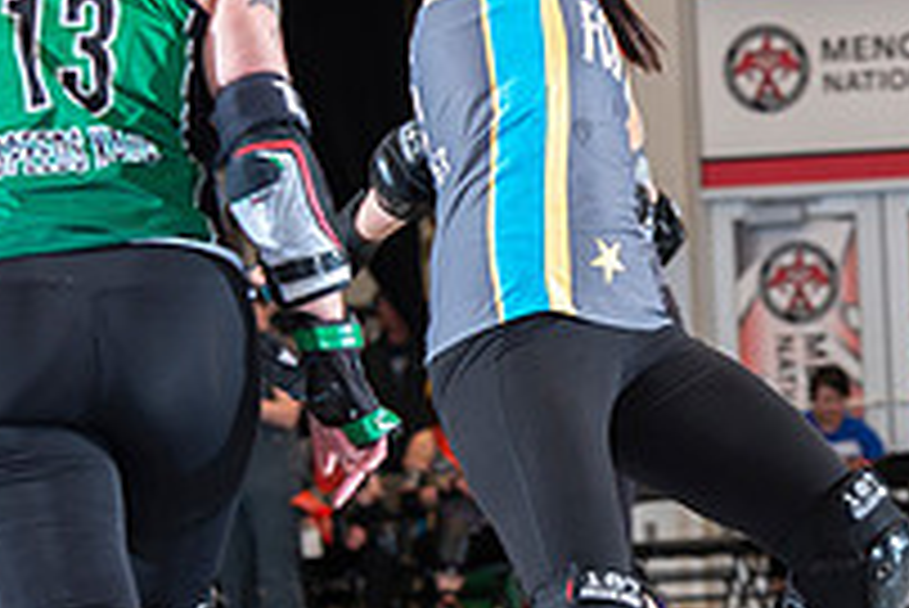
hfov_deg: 6.4
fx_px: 8136
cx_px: 873
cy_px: 453
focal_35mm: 322
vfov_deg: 4.3
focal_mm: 112
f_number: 5.6
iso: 640
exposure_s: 1/160
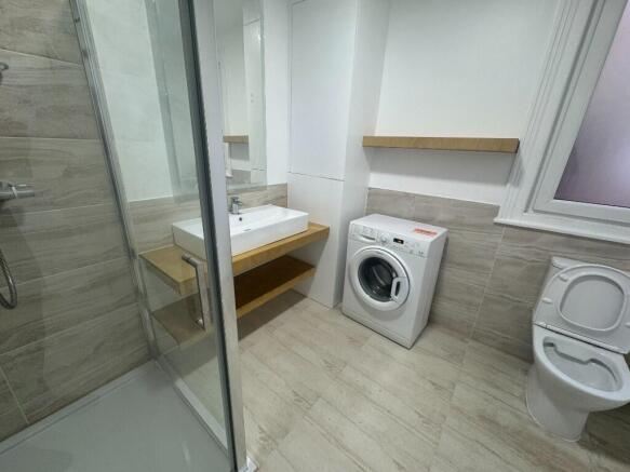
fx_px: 255
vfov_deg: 85.7
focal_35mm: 14
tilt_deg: -18.9
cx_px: 315
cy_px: 236
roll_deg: -2.1
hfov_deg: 102.1
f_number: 2.2
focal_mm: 2.22
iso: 160
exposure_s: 1/100
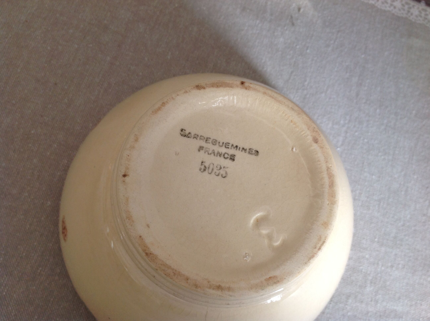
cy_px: 160
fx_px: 434
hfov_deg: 52.7
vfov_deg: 40.6
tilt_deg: -73.6
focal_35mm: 35
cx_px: 215
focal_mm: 4.28
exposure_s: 1/20
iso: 50
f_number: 2.4
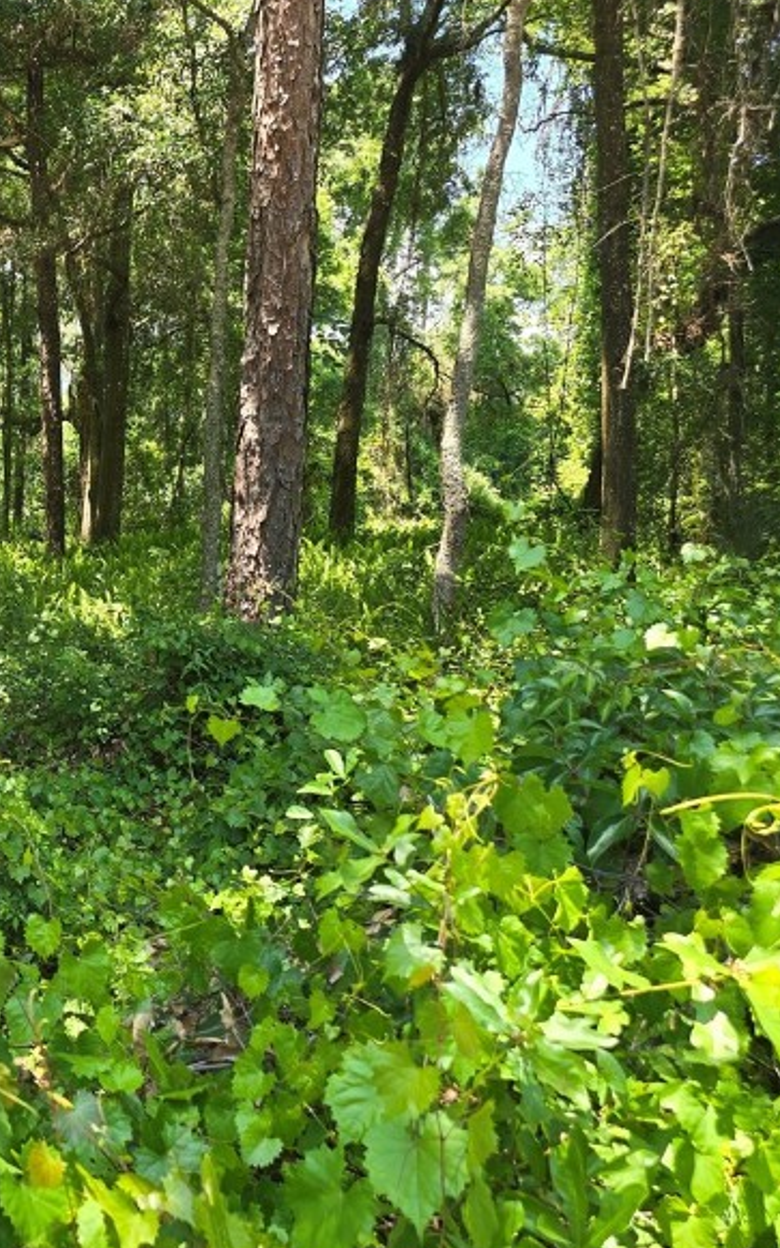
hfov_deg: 27.6
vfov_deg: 46.1
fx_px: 1463
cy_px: 554
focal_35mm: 43
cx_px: -56
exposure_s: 1/180
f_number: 1.7
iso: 32
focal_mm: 6.3
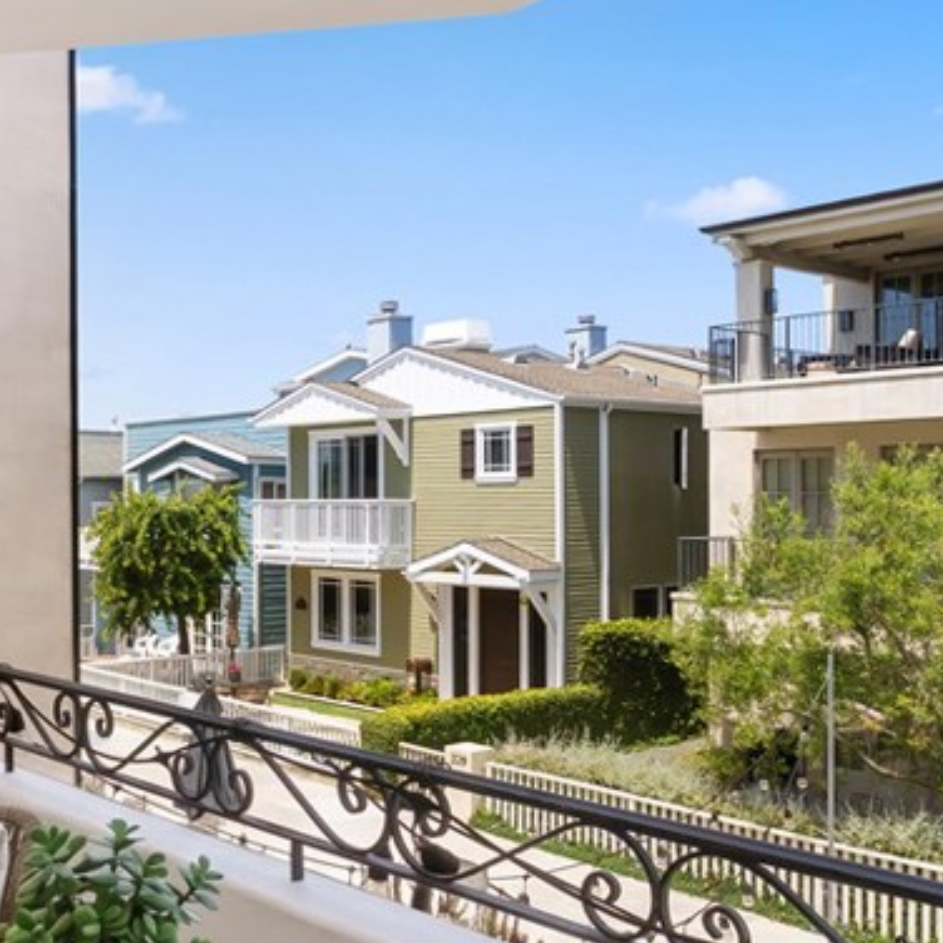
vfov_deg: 43.3
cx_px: 125
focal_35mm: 37
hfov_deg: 41.9
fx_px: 1140
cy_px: 726
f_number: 9
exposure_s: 1/60
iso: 640
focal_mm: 16
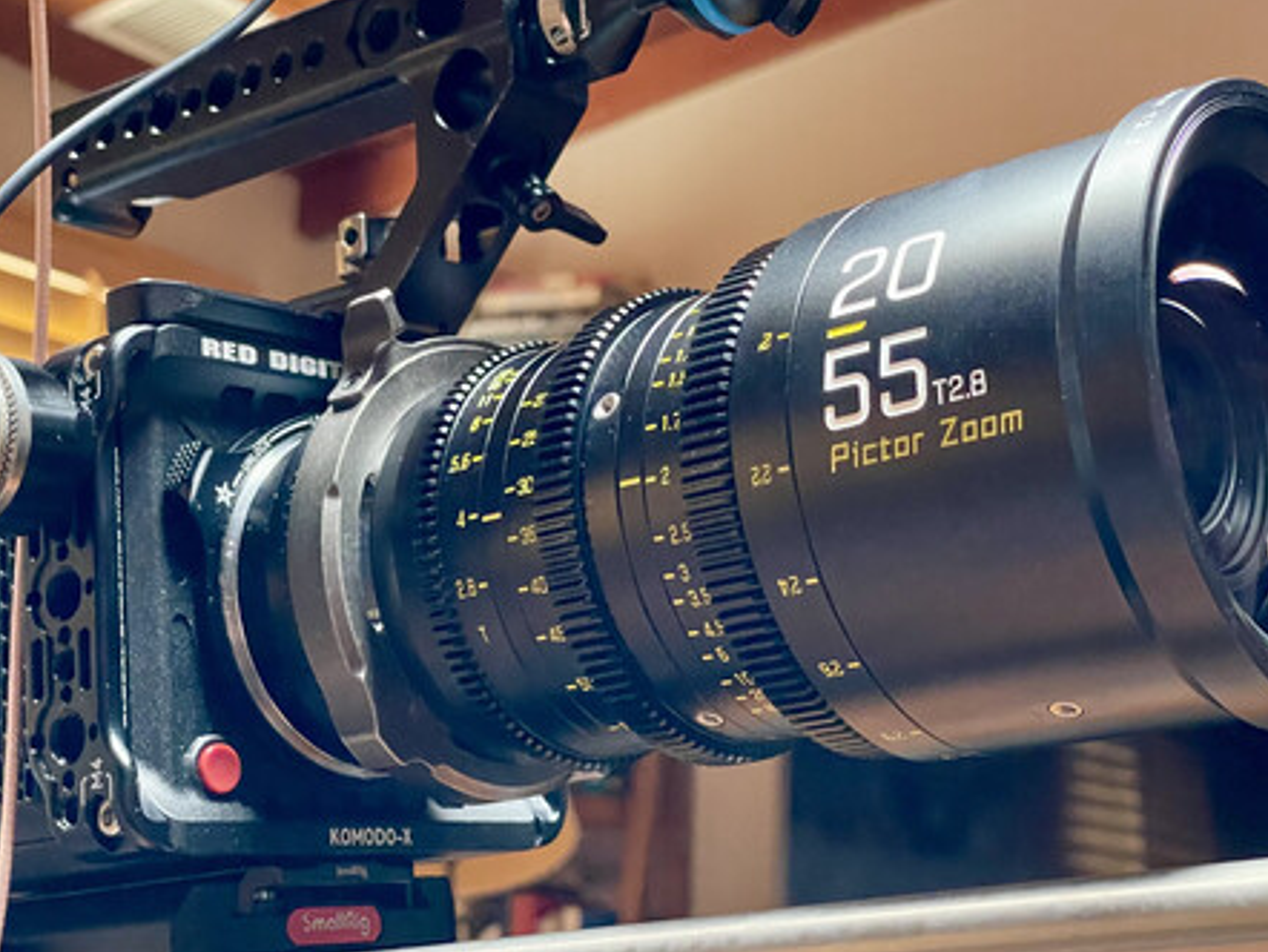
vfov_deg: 21.3
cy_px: 505
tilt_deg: +9.4
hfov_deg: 28.1
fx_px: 2529
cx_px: 744
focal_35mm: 69
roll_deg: -2.0
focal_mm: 6
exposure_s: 1/40
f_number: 2
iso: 800
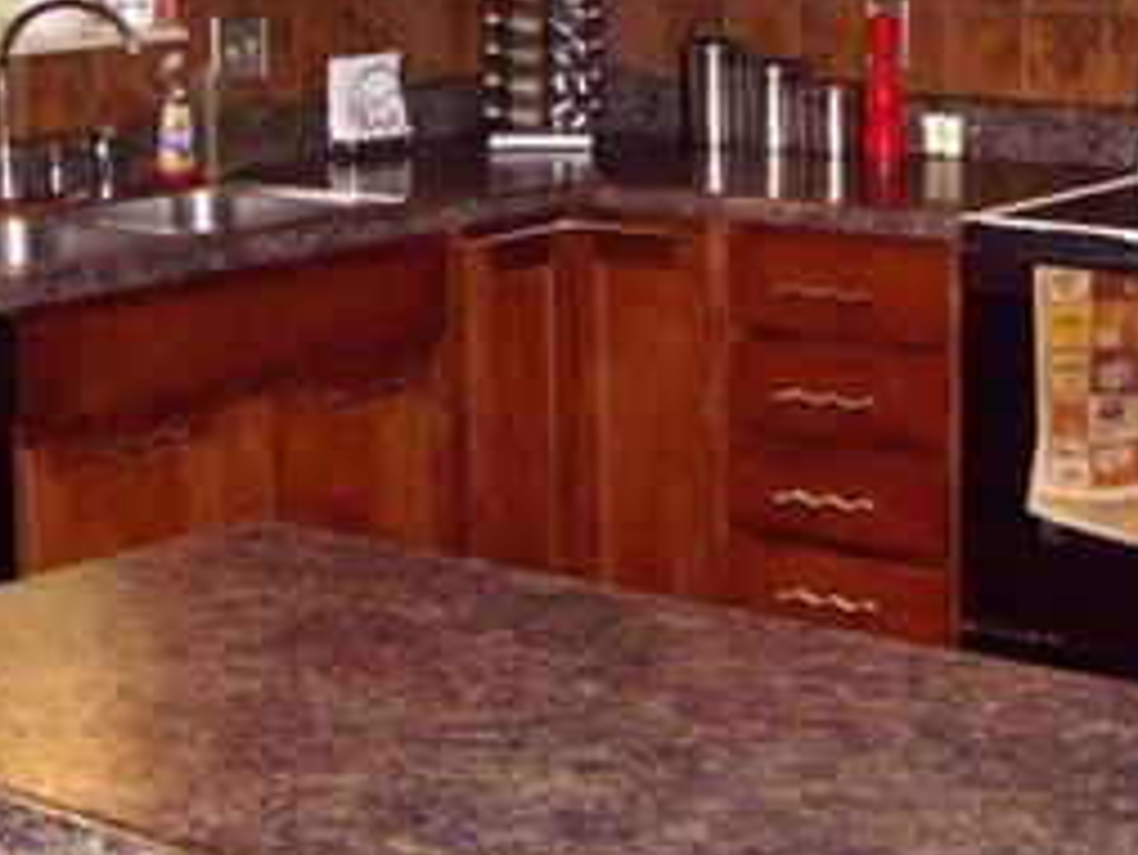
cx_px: 693
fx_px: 3157
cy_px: 54
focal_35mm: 96
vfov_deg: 15.2
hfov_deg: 20.4
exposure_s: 1/40
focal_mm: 6.2
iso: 400
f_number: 2.7
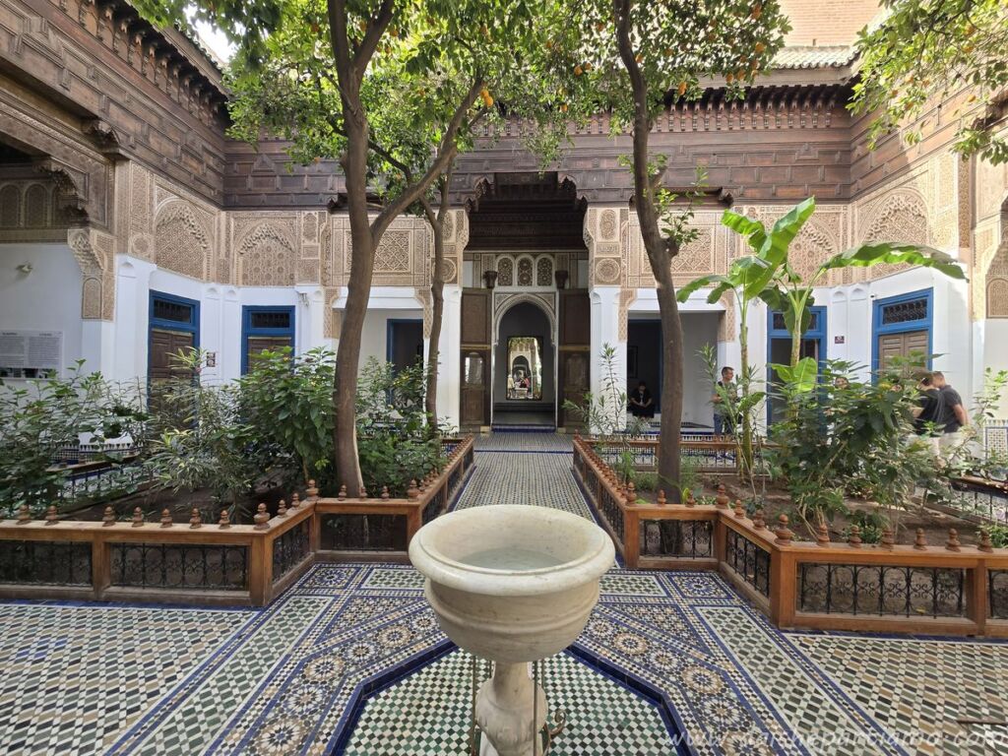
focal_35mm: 13
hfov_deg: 106.2
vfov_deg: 89.9
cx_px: 504
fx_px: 379
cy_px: 378
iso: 50
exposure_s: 1/140
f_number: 2.2
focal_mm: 2.2
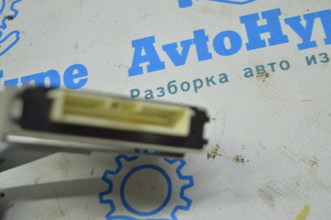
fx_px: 524
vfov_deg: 23.7
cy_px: 110
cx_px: 166
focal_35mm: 57
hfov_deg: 35.1
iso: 400
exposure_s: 1/50
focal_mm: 38
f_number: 4.8
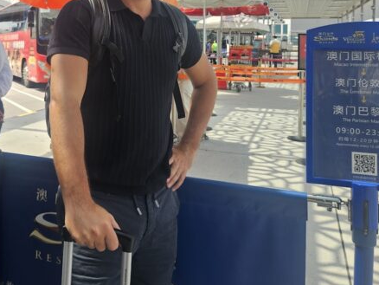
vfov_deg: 33.2
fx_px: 460
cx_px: 103
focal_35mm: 42
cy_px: 49
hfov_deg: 43.6
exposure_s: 1/531
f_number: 1.8
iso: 25
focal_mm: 5.4
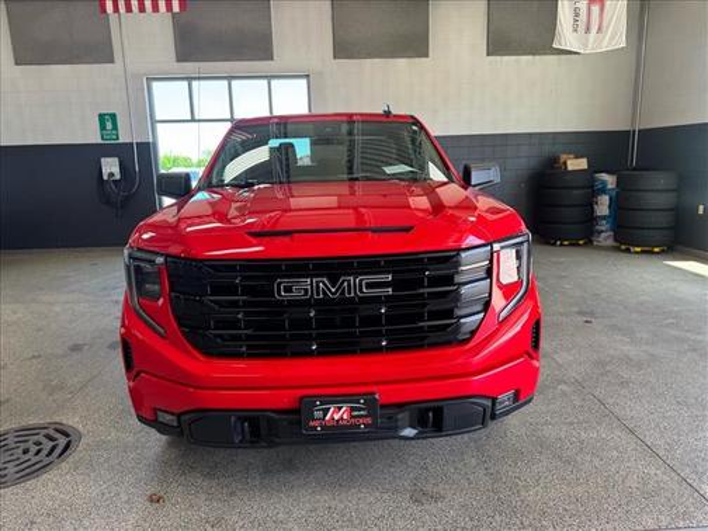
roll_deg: +0.4
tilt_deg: -9.2
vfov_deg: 56.8
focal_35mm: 24
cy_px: 266
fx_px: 491
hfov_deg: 71.6
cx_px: 354
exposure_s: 1/121
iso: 80
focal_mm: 6.76
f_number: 1.78
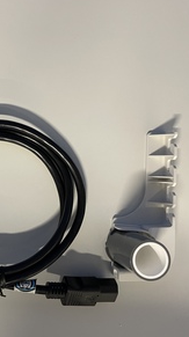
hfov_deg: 28.7
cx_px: 7
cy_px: 168
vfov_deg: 51.7
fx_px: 349
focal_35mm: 39
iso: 200
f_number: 1.6
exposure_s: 1/50
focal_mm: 4.2
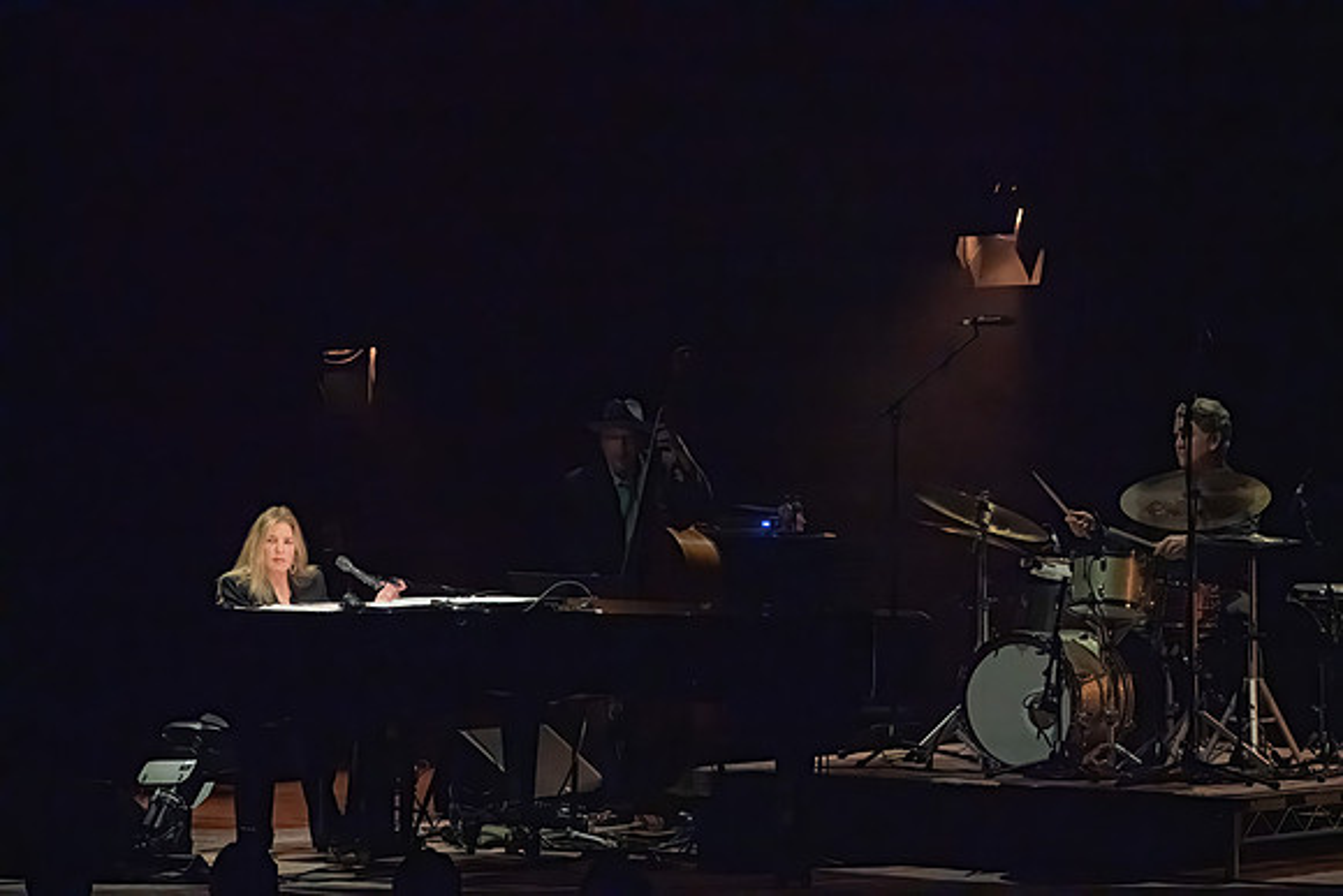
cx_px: 672
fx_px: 5821
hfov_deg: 13.2
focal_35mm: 156
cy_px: 448
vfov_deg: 8.8
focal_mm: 156
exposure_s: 1/320
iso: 25600
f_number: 8
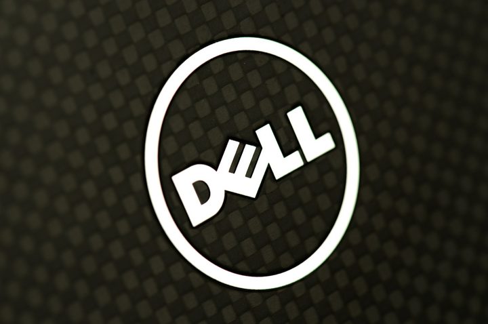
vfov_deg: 13.0
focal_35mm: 105
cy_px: 162
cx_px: 244
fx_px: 1421
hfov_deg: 19.5
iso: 100
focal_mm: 105
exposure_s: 1/15
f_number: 9
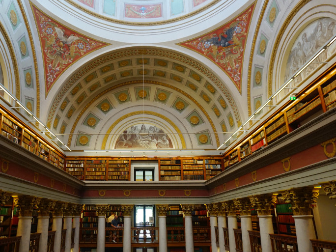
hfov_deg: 65.0
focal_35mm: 27
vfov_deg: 51.3
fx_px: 262
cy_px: 130
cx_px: 144
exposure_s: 1/60
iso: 640
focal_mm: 16
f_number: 4
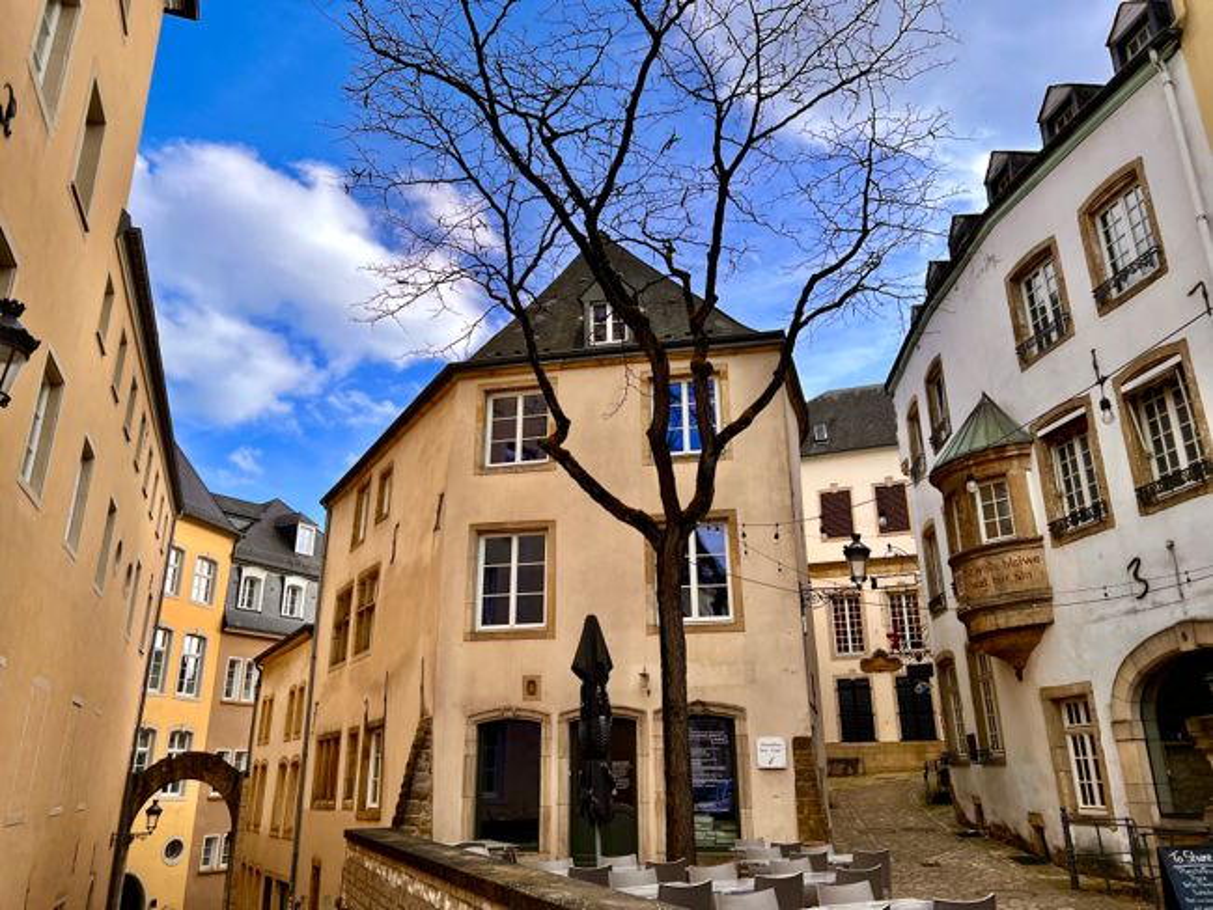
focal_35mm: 26
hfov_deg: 67.3
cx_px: 606
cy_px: 455
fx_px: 911
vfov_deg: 53.1
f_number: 1.5
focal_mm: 5.7
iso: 50
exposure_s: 1/2915
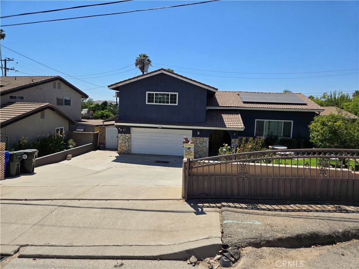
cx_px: 180
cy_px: 134
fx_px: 239
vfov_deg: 58.9
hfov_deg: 73.9
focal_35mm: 23
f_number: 1.8
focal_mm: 5.4
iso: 25
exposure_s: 1/2391
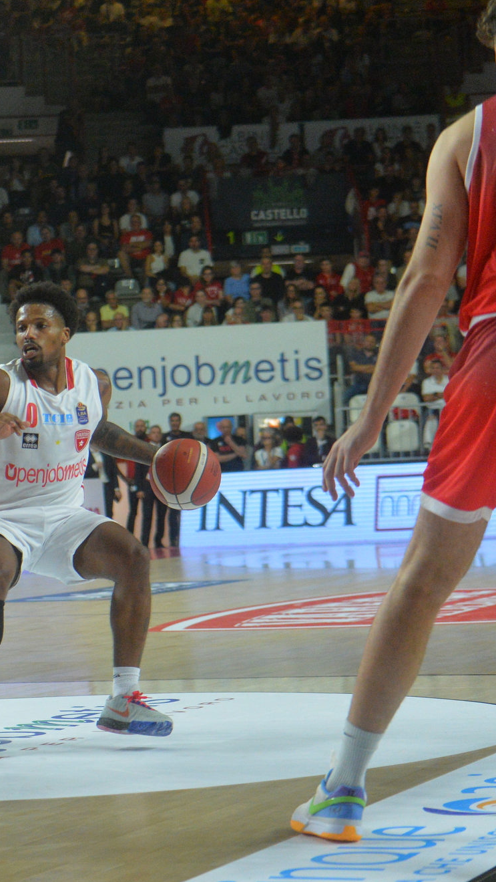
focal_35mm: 111
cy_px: 441
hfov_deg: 10.8
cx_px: -7
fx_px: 2594
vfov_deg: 19.3
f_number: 4
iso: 6400
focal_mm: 70
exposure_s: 1/800
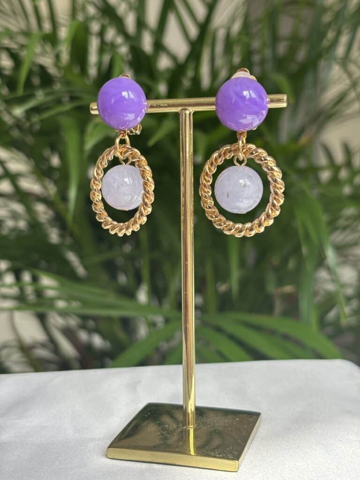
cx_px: 180
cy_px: 240
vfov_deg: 36.8
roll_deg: -0.7
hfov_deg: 28.0
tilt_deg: -8.1
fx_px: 721
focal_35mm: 52
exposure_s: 1/260
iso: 32
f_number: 1.6
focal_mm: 5.96
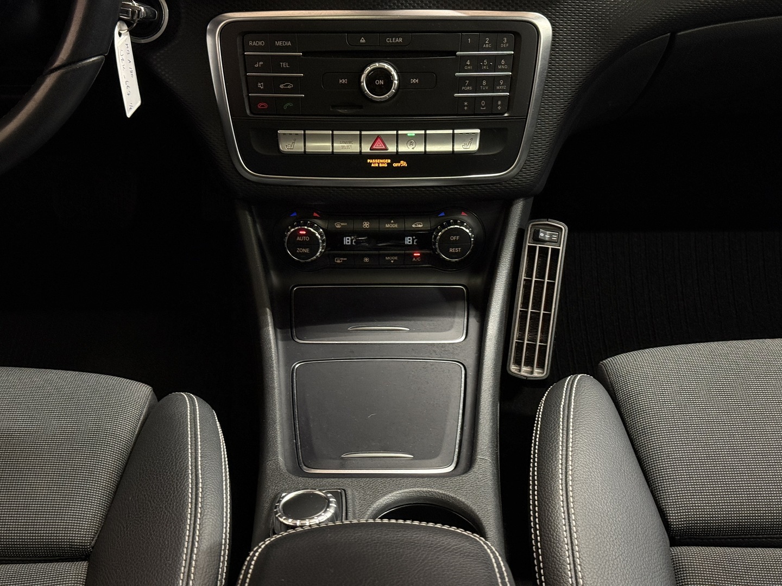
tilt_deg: -35.1
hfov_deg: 39.7
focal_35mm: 48
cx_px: 391
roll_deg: +0.1
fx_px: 1084
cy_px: 293
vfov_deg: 30.3
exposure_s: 1/40
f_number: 1.78
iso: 400
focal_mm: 6.76
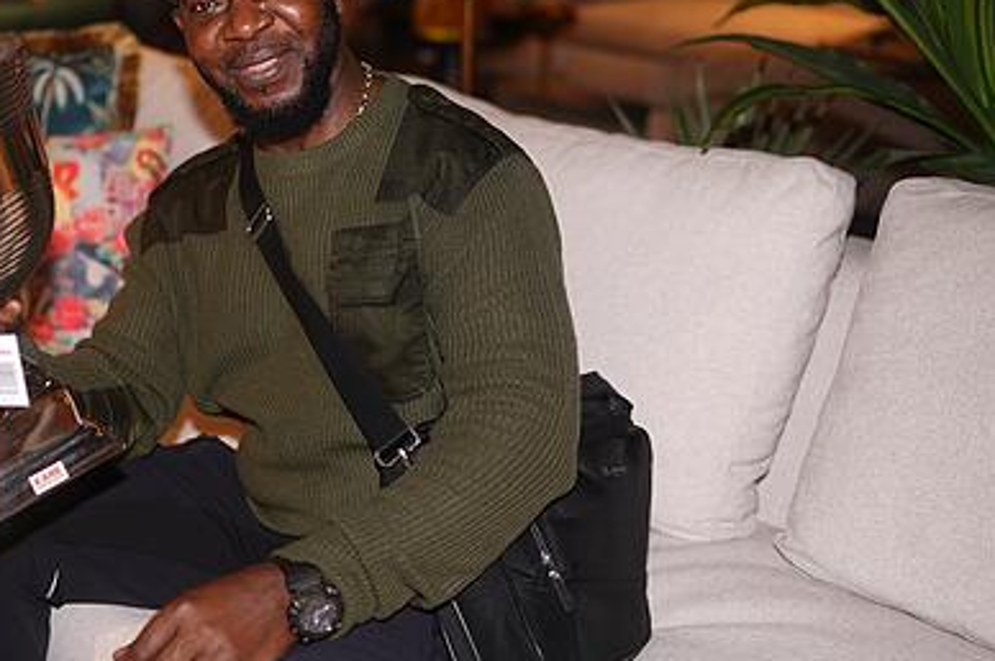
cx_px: 301
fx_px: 1519
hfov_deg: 35.8
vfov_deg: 24.3
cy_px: 177
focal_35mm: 55
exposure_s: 1/60
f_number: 1.4
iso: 50
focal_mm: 35
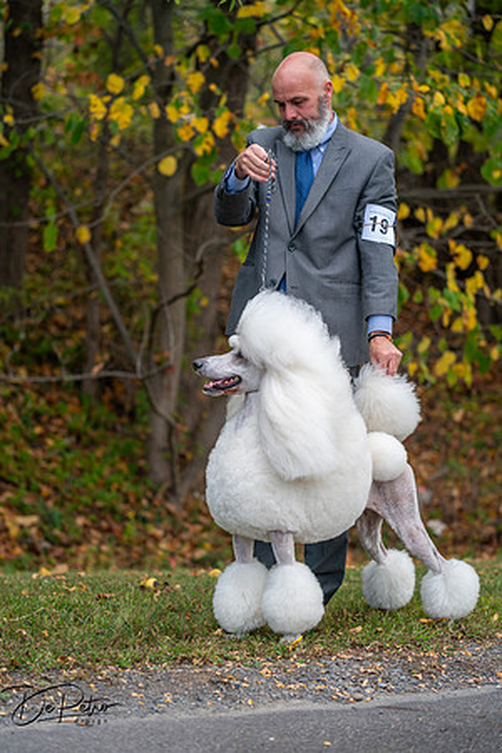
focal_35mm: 81
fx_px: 1694
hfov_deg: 16.9
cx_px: 251
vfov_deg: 25.1
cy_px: 376
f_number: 2.8
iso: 160
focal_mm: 81
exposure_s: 1/800
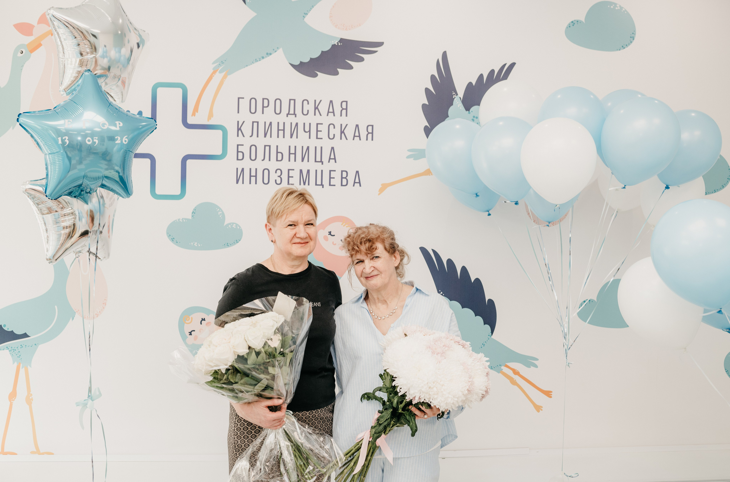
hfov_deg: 52.0
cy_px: 245
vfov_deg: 35.7
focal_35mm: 37
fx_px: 748
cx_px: 385
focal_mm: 35
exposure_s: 1/160
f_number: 4
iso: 320
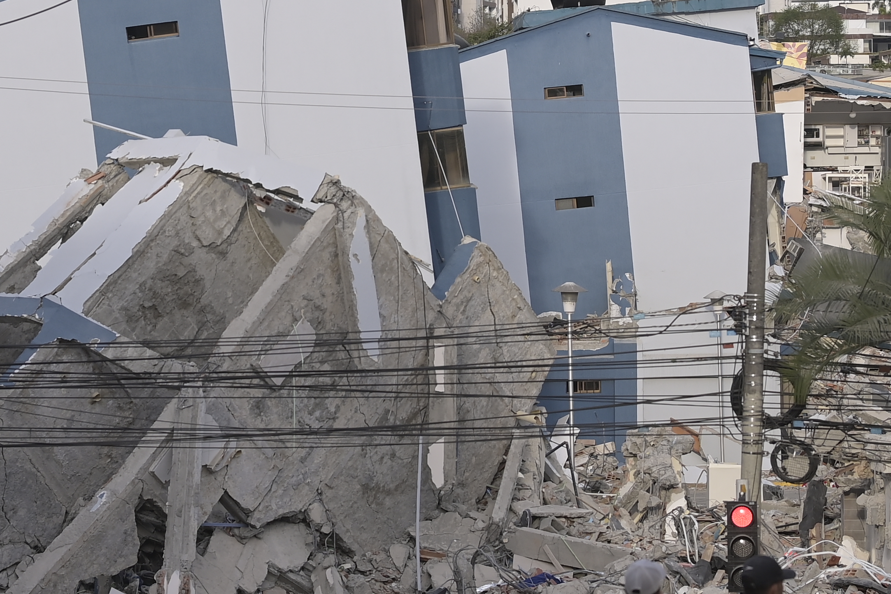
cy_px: 232
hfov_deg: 11.4
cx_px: 344
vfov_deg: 7.6
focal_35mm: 180
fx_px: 4455
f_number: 4.5
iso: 200
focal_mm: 70
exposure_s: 1/800
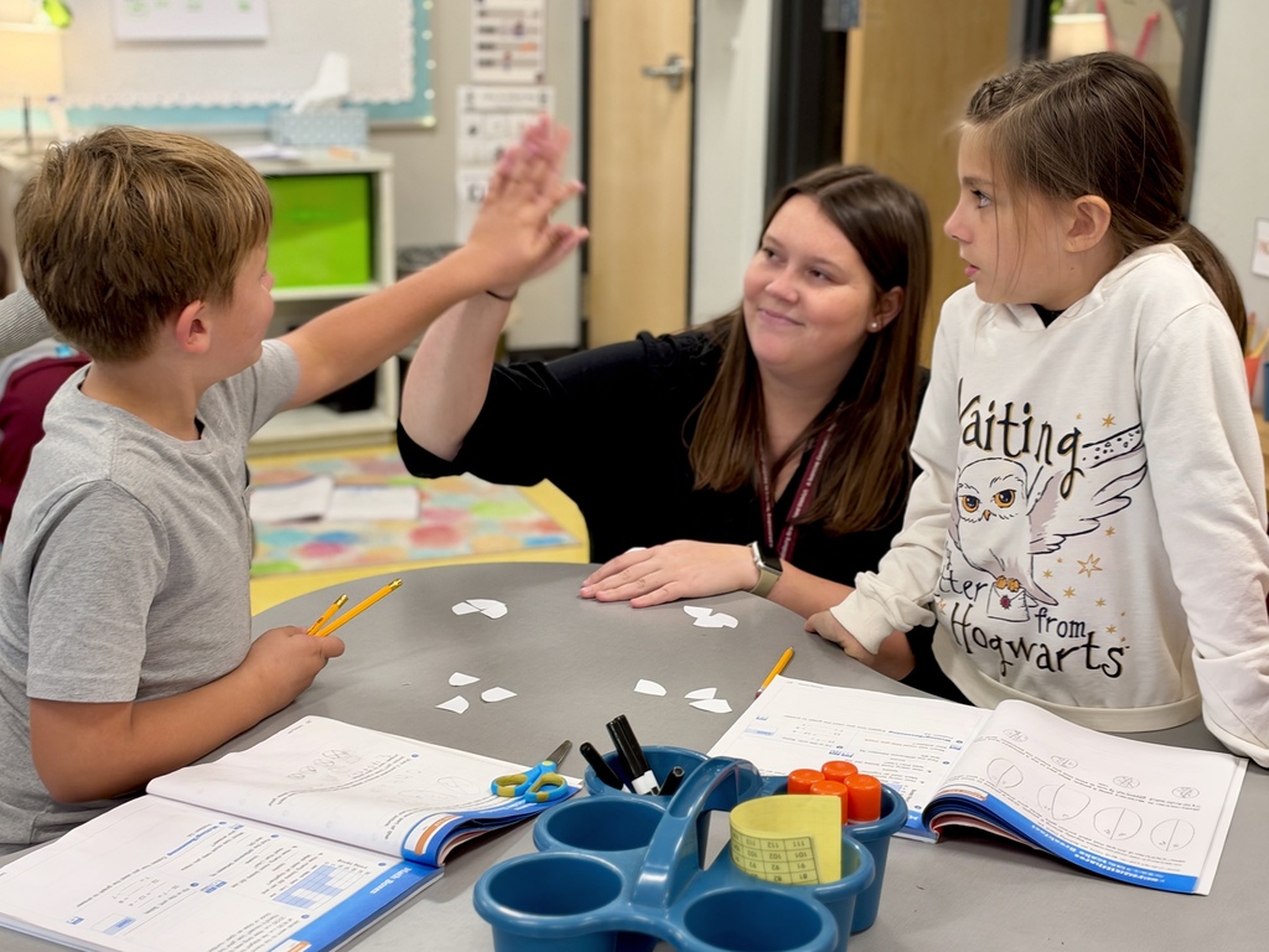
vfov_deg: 30.3
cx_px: 634
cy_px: 476
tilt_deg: -16.2
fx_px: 1760
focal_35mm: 48
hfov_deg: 39.7
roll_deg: +0.4
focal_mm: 6.93
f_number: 1.8
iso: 80
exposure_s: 1/60
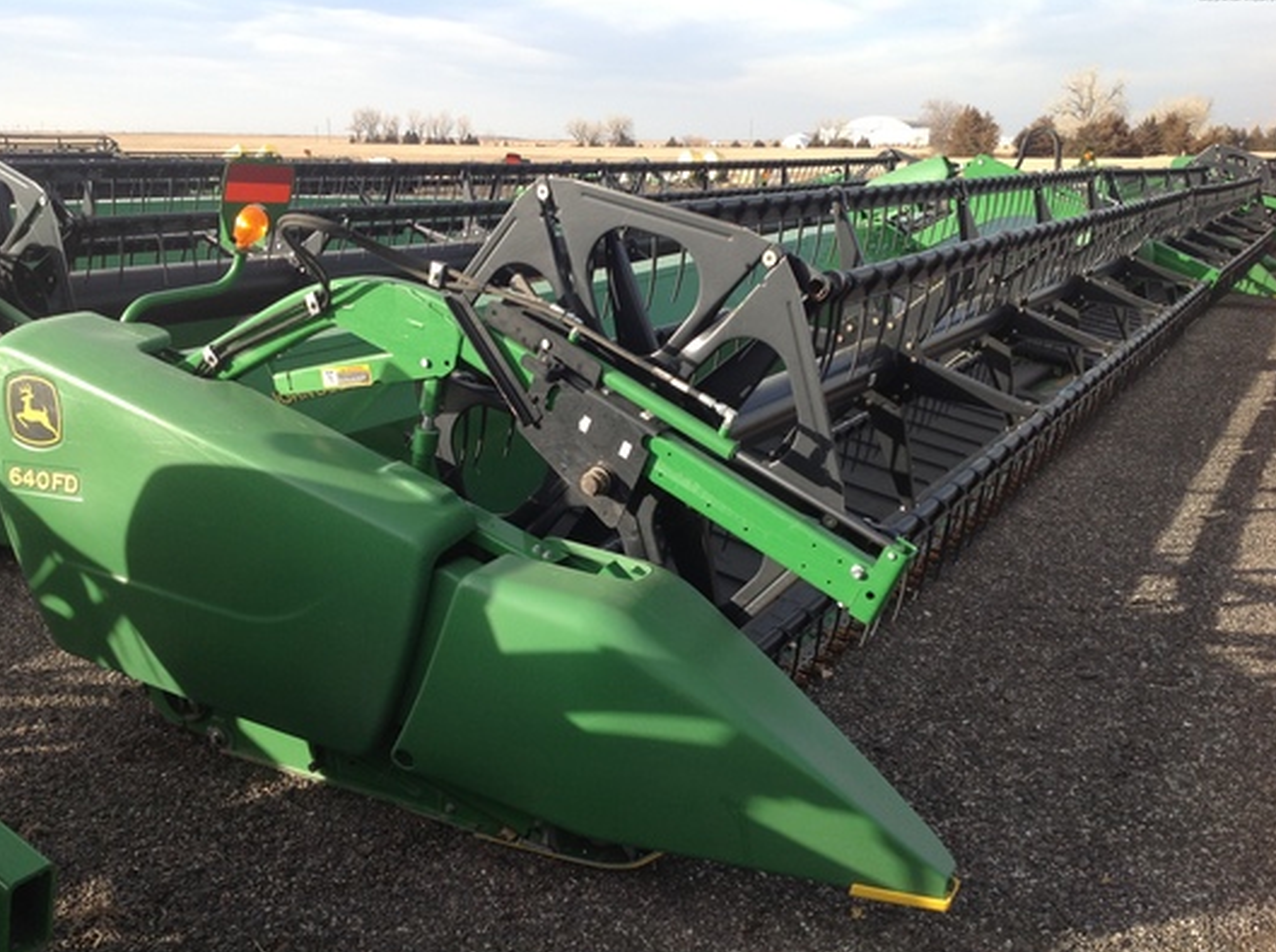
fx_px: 1325
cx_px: 632
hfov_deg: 51.4
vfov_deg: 39.6
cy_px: 475
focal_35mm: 36
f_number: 2.4
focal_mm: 4.28
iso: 50
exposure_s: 1/817
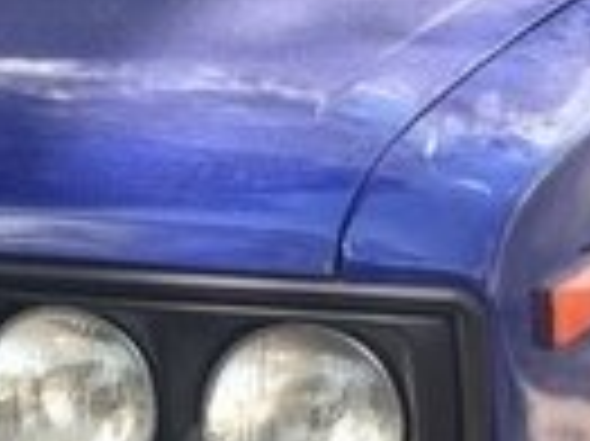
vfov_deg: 10.0
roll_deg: -1.0
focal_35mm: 146
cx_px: -81
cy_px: 493
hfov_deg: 13.2
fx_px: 2486
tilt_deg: -18.0
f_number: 2.2
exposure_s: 1/240
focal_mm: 4.15
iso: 32
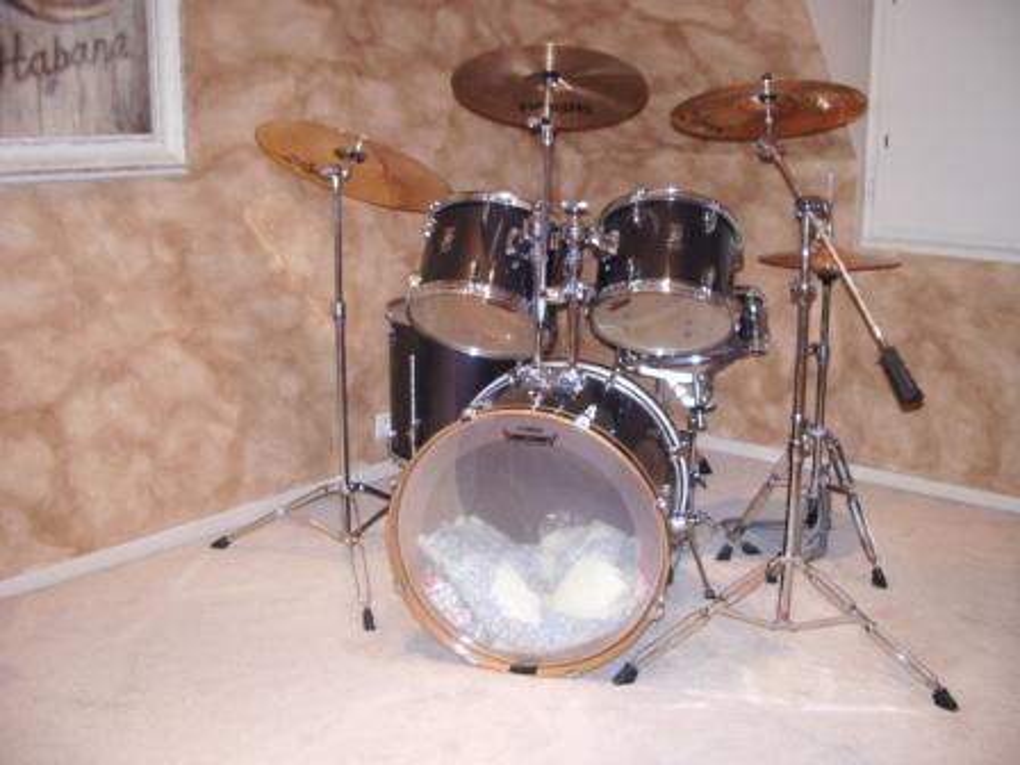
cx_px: 510
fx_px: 1031
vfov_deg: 40.7
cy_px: 382
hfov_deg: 52.6
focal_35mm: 35
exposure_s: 1/40
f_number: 2.6
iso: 200
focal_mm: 5.8
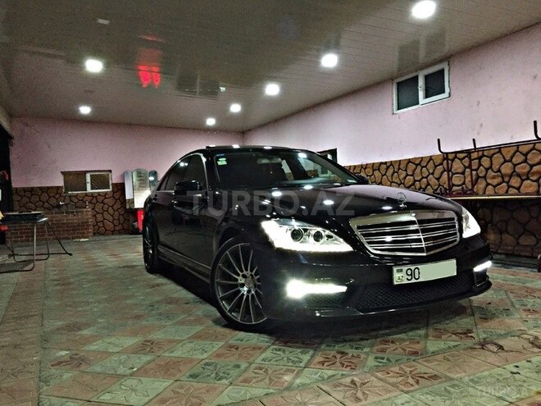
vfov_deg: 48.2
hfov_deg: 61.7
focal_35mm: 29
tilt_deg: +0.5
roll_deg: +0.3
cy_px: 203
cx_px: 270
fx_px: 453
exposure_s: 1/17
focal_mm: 4.15
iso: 250
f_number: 2.2
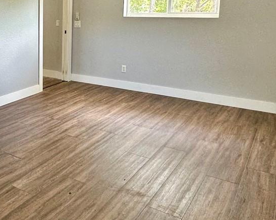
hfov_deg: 41.1
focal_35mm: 40
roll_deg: +0.7
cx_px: 13
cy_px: 58
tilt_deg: -8.3
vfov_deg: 36.5
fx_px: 327
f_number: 2.2
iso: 125
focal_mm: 2.22
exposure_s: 1/120
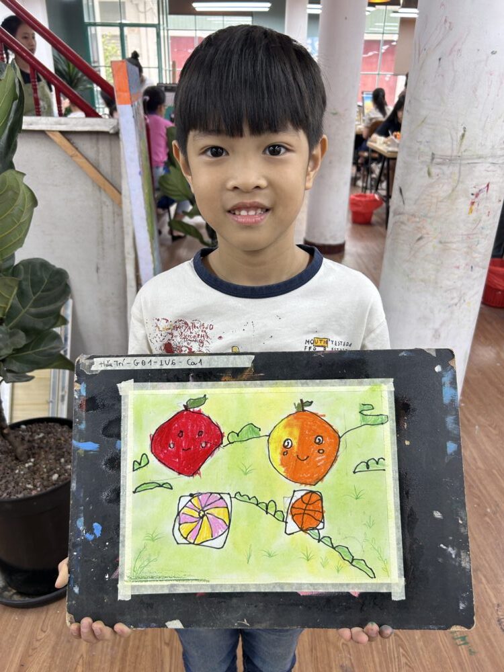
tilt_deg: -27.9
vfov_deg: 67.3
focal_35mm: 26
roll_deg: -2.6
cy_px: 336
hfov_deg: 53.1
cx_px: 252
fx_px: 505
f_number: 1.5
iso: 40
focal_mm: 5.7
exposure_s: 1/100
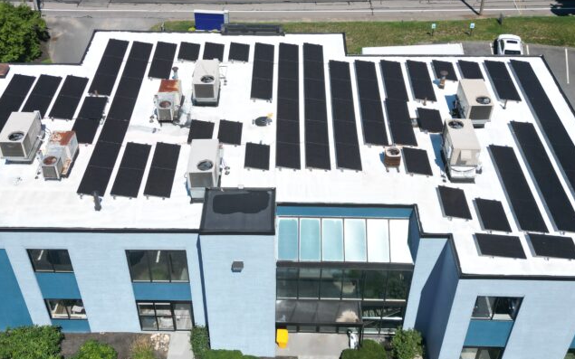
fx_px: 643
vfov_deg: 31.0
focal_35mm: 41
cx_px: 273
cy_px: 119
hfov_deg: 48.2
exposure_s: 1/4000
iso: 130
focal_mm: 6.72
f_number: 1.7
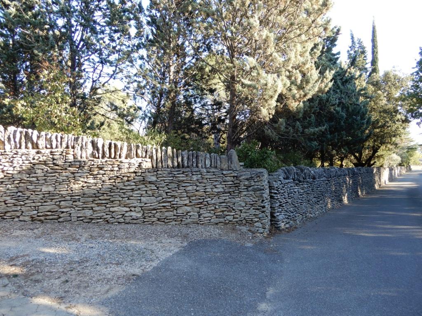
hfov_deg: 71.6
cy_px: 158
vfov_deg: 56.8
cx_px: 211
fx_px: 293
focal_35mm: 24
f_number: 3.4
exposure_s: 1/80
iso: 80
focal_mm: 4.3
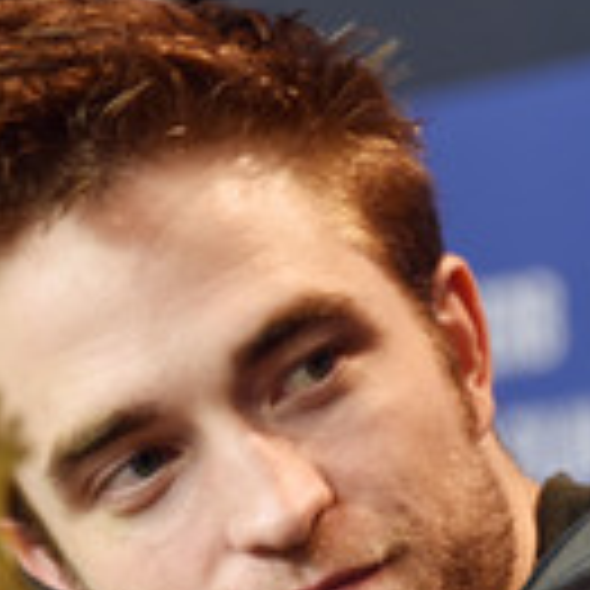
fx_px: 16931
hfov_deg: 2.0
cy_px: 504
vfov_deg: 2.0
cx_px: 173
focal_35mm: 878
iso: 800
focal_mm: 300
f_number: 5.6
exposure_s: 1/125
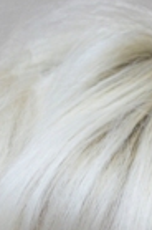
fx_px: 3520
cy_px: 809
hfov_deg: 2.5
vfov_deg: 3.6
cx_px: 101
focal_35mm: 553
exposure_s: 1/200
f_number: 3.5
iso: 200
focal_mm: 50
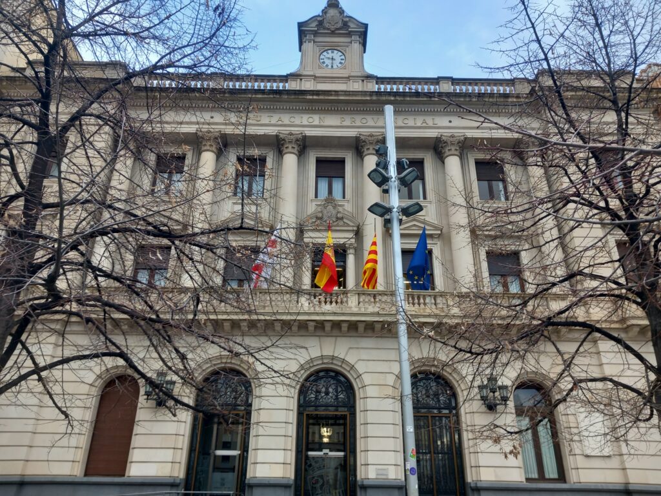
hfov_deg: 65.3
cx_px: 330
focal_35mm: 27
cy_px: 248
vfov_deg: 51.4
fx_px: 516
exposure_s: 1/50
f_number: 1.8
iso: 20
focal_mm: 4
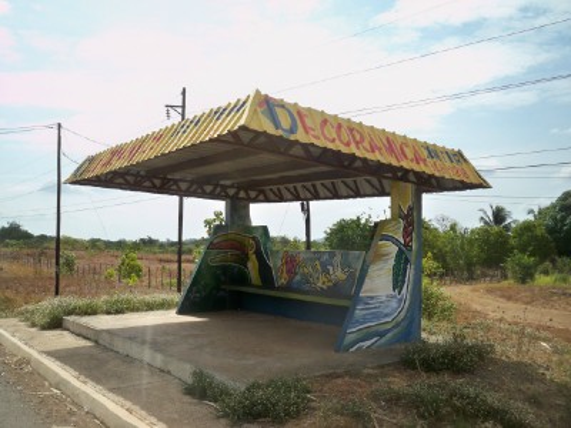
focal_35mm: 35
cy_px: 214
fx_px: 577
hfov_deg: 52.6
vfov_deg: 40.7
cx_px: 286
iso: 64
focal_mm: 6.3
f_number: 4.7
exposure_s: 1/400
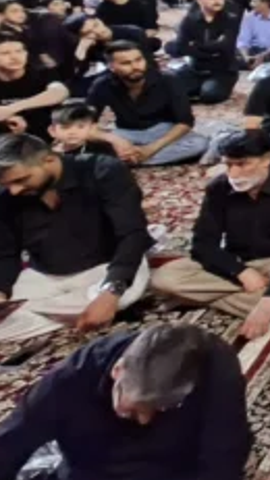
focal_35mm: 47
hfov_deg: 13.1
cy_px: 12
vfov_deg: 39.2
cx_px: 729
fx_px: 598
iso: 160
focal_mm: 1.74
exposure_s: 1/25
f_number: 2.2
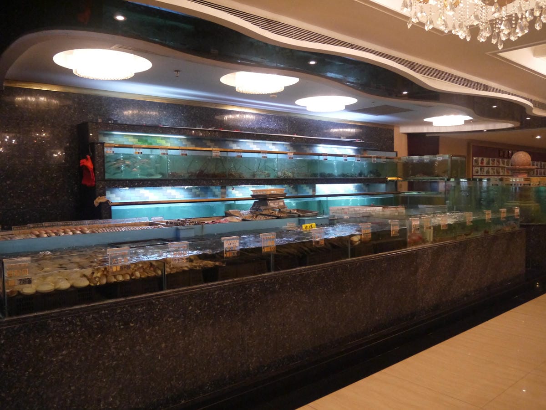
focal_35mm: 28
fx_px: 442
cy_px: 205
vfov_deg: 49.7
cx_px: 273
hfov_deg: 63.4
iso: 1600
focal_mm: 14
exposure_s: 1/100
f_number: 3.5
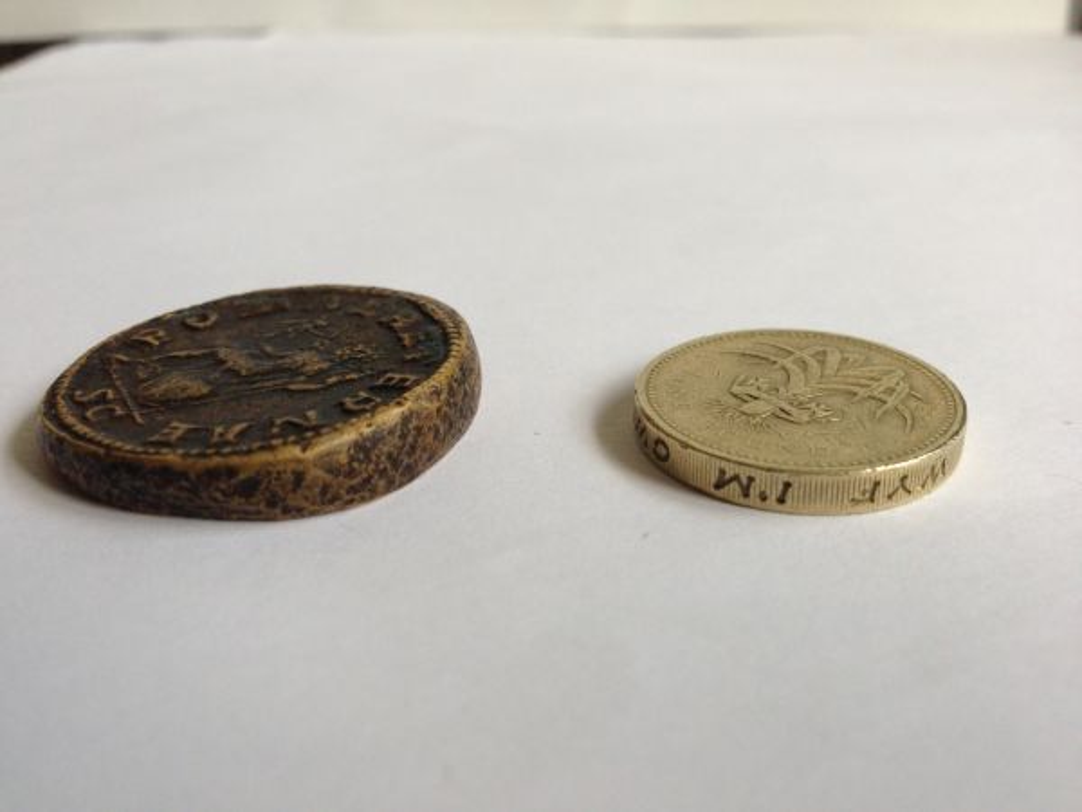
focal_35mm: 33
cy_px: 406
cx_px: 541
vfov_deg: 42.9
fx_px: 1031
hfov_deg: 55.4
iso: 80
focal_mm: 4.13
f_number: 2.4
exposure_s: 1/120
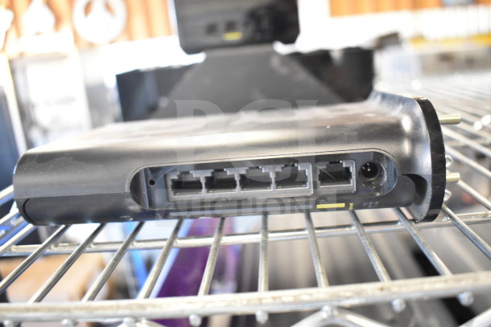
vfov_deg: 41.7
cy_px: 164
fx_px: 430
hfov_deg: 59.5
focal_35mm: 32
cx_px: 246
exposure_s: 1/30
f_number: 3.8
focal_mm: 21
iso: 2000
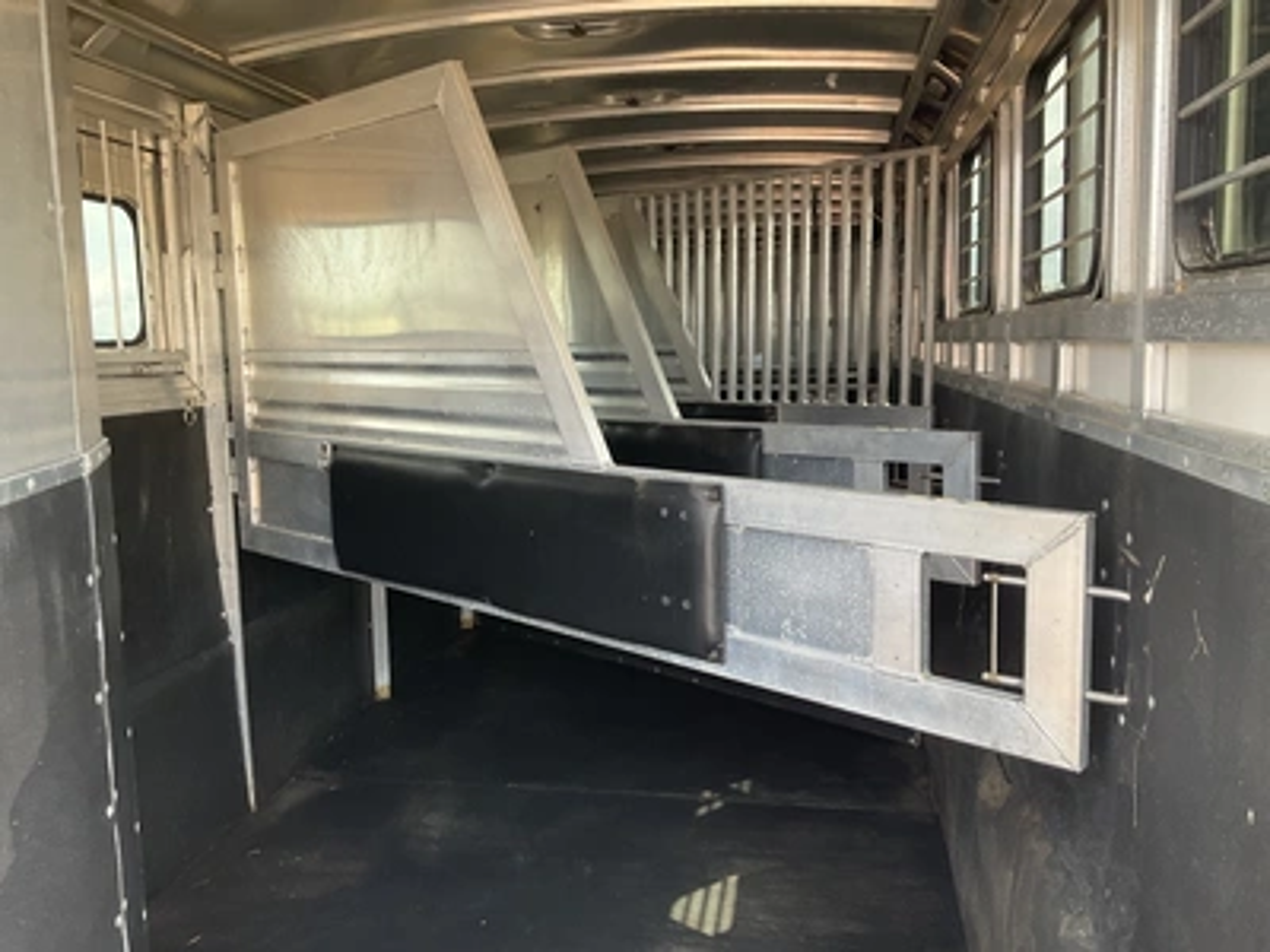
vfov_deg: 48.2
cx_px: 635
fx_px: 1064
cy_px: 476
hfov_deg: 61.7
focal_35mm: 29
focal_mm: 3
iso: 40
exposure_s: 1/122
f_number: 1.8
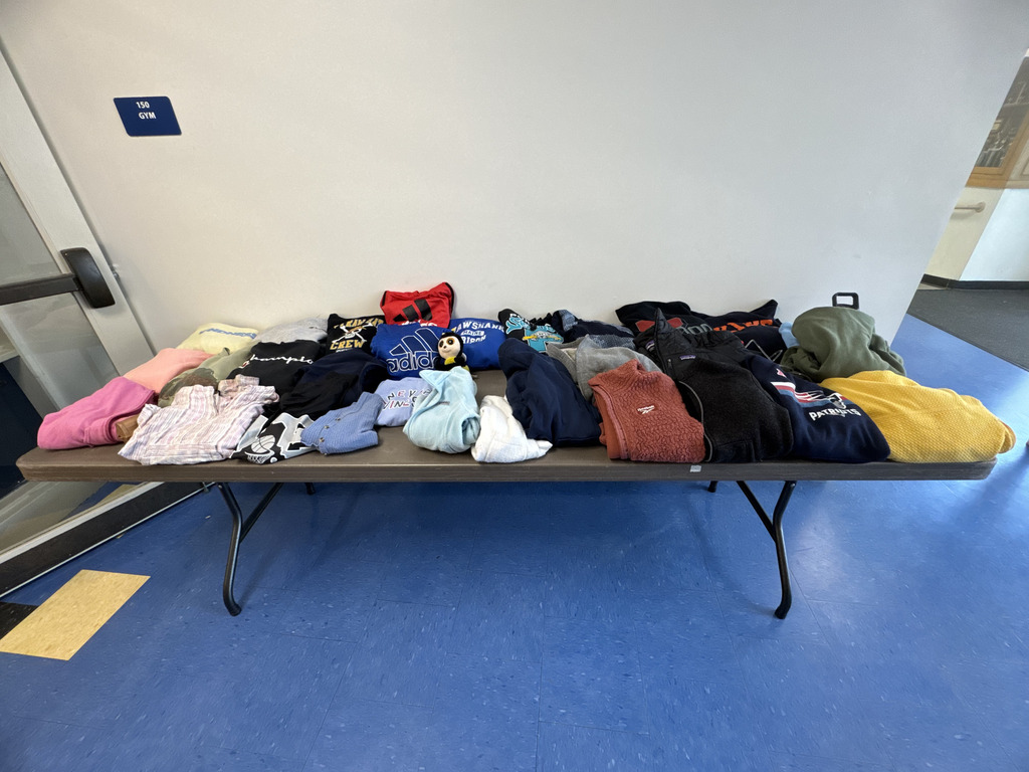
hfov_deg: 102.1
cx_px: 514
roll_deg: +1.8
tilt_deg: -29.5
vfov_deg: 85.7
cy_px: 386
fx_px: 416
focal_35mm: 14
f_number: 2.2
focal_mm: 2.22
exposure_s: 1/120
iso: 320
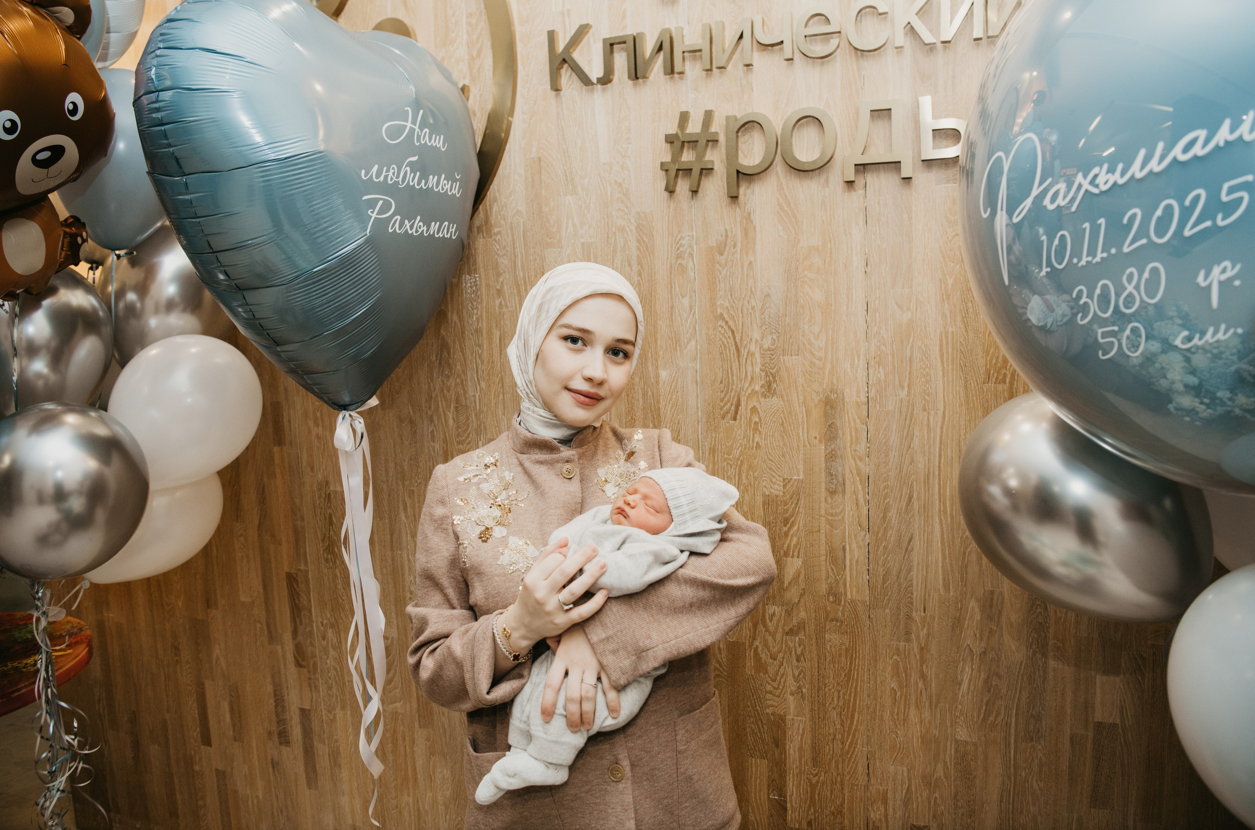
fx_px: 906
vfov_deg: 49.2
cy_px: 412
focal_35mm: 26
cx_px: 628
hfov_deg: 69.4
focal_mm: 26
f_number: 4
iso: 640
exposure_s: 1/160
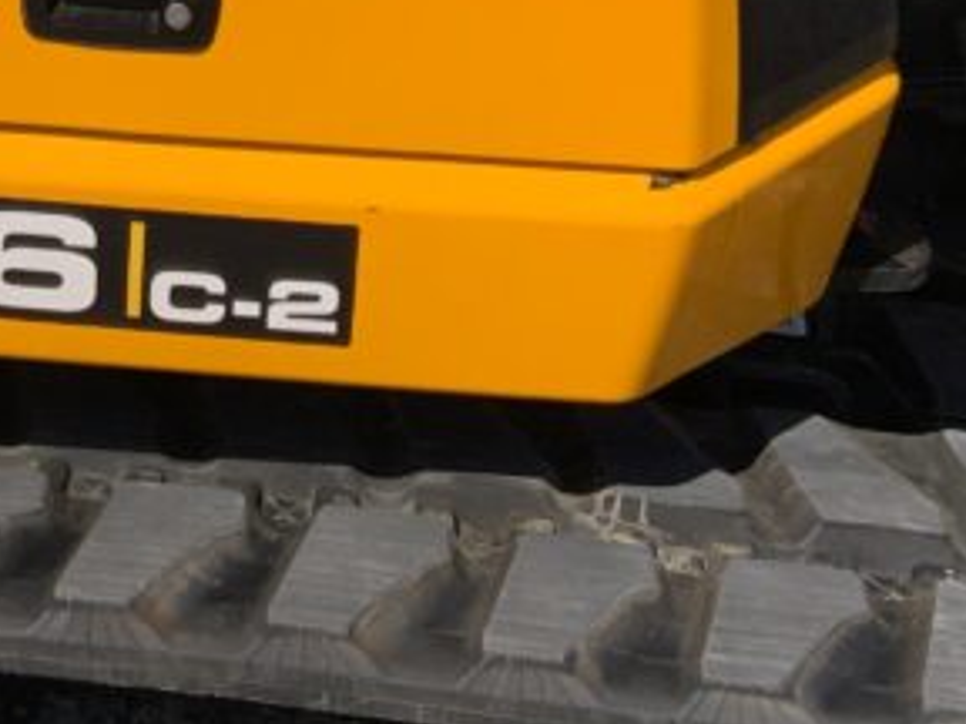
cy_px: -422
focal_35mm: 103
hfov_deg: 18.6
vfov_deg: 13.4
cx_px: 27
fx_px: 2874
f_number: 1.8
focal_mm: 3
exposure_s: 1/2801
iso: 20
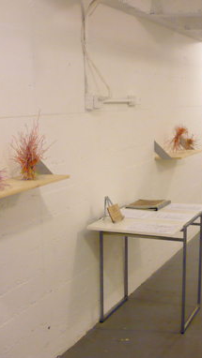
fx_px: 495
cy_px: 176
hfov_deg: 22.1
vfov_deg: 39.9
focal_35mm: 52
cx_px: 205
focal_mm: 5.8
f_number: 2.8
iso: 200
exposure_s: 1/25
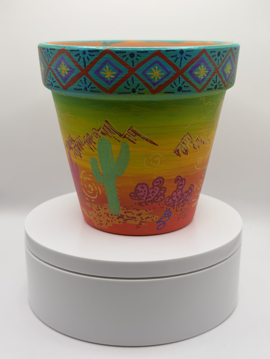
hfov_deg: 30.3
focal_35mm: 48
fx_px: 499
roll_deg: -0.9
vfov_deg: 39.7
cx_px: 135
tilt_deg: -16.3
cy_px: 180
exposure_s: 1/699
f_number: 1.78
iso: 64
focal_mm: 6.76
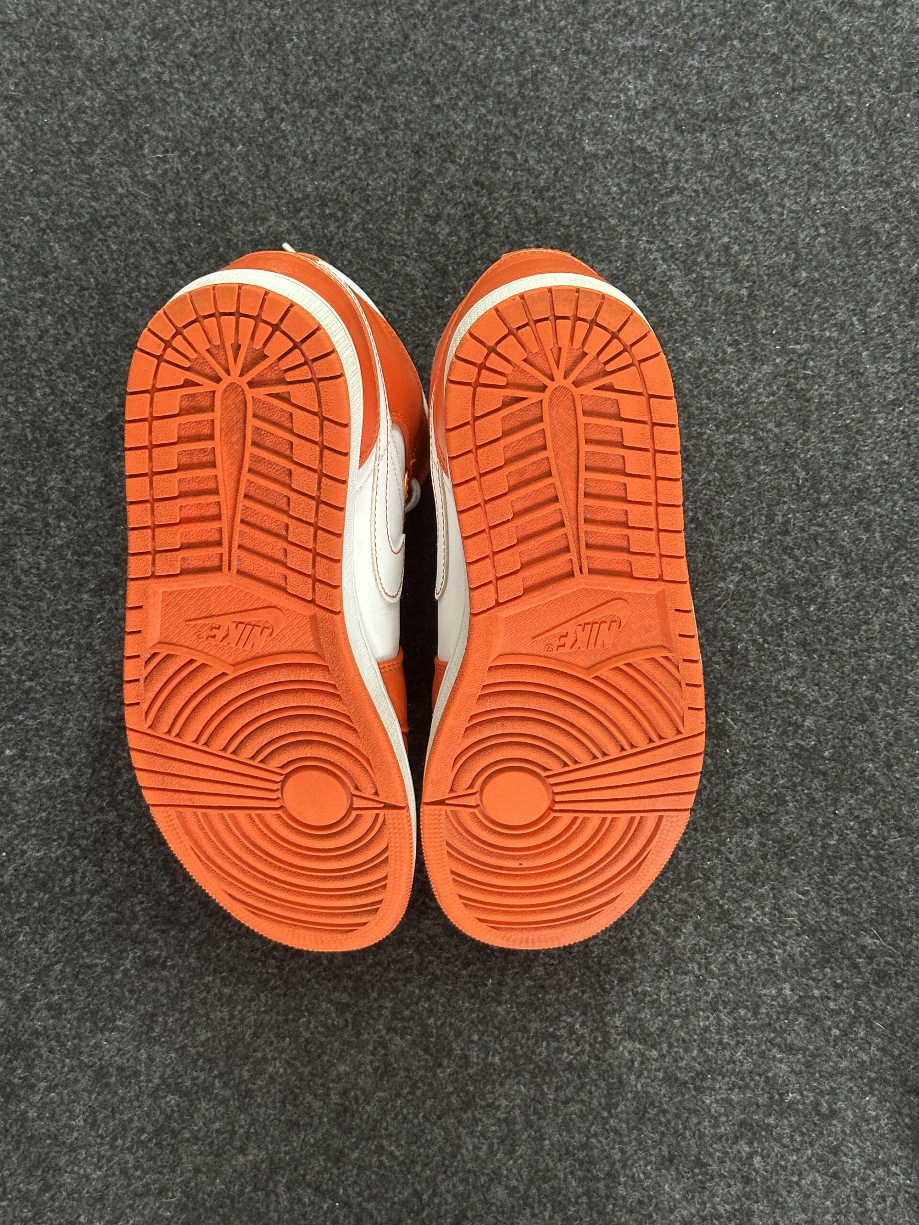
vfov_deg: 39.7
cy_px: 612
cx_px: 460
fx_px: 1699
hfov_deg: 30.3
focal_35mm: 48
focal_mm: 6.86
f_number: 1.78
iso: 250
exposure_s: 1/33
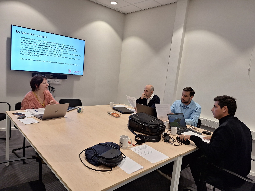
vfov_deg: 58.9
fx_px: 169
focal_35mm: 23
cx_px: 128
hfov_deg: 73.9
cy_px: 96
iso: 50
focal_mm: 5.54
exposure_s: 1/50
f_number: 1.8
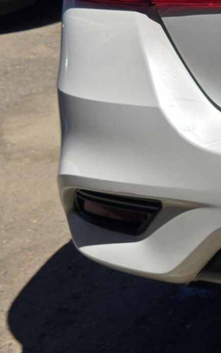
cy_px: -1
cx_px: 526
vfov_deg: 21.9
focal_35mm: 91
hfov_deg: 11.8
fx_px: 877
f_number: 1.7
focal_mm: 6.3
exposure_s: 1/1173
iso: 12
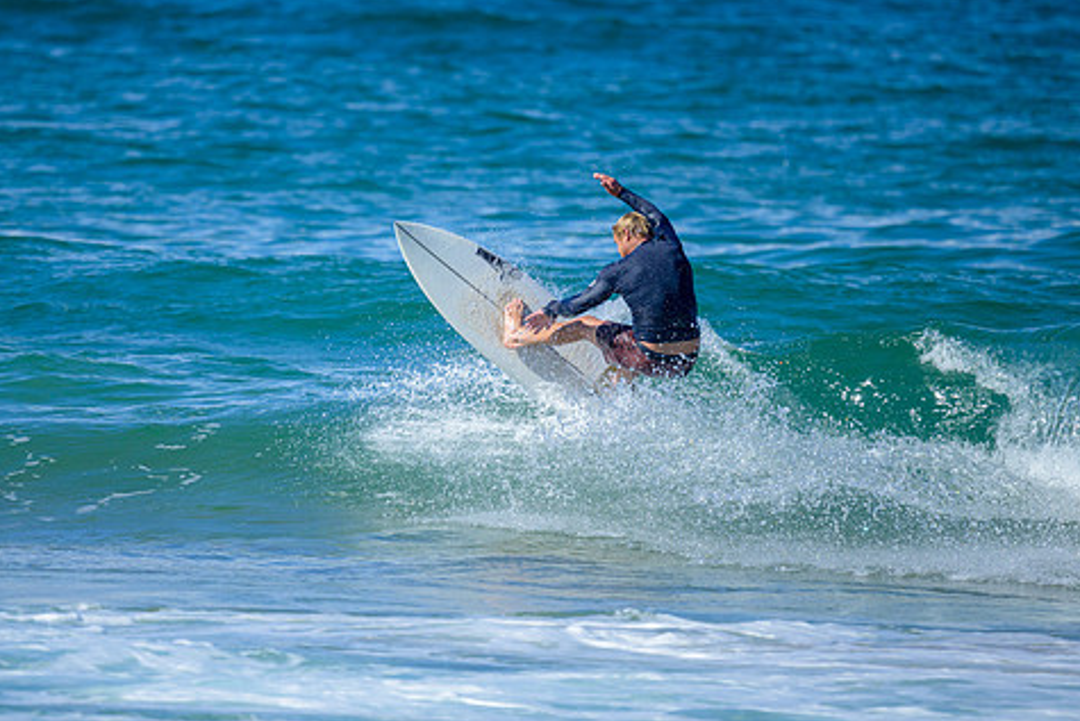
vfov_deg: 1.4
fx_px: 29287
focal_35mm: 976
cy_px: 351
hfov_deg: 2.1
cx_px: 527
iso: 400
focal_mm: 800
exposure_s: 1/2500
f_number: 6.3
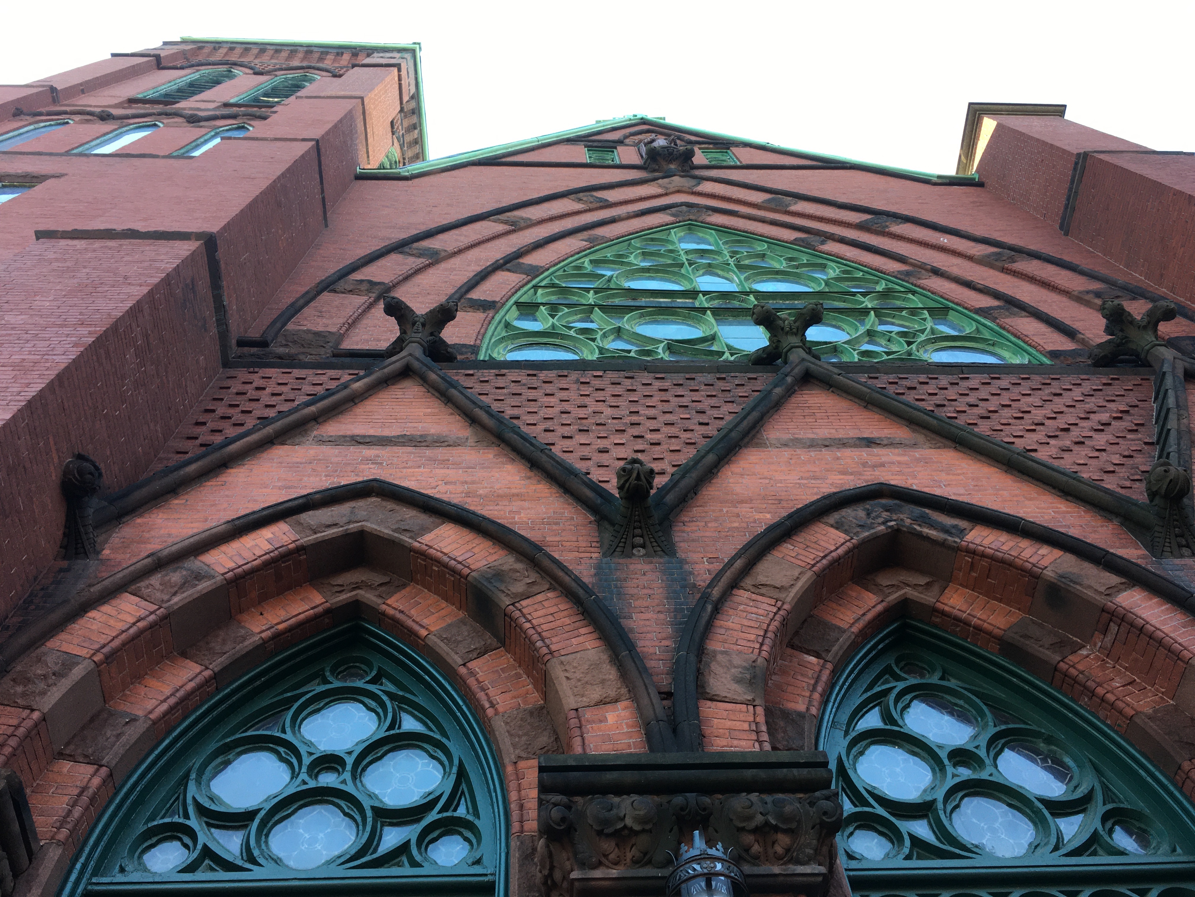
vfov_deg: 48.2
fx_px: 1001
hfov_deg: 61.7
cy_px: 448
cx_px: 598
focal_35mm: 29
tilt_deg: +62.9
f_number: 2.2
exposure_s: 1/120
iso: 40
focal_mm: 4.15
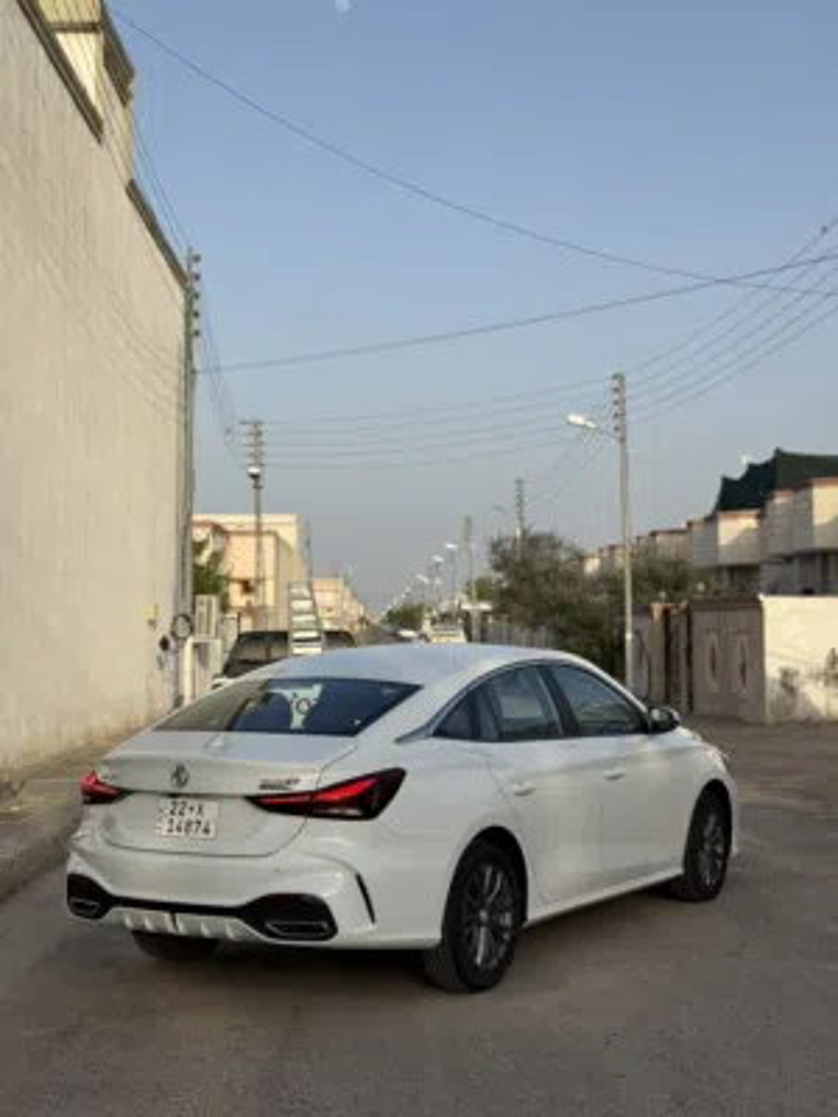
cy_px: 558
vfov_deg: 39.7
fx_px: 1549
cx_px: 419
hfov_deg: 30.3
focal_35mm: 48
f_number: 1.78
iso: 64
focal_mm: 6.76
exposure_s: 1/4098
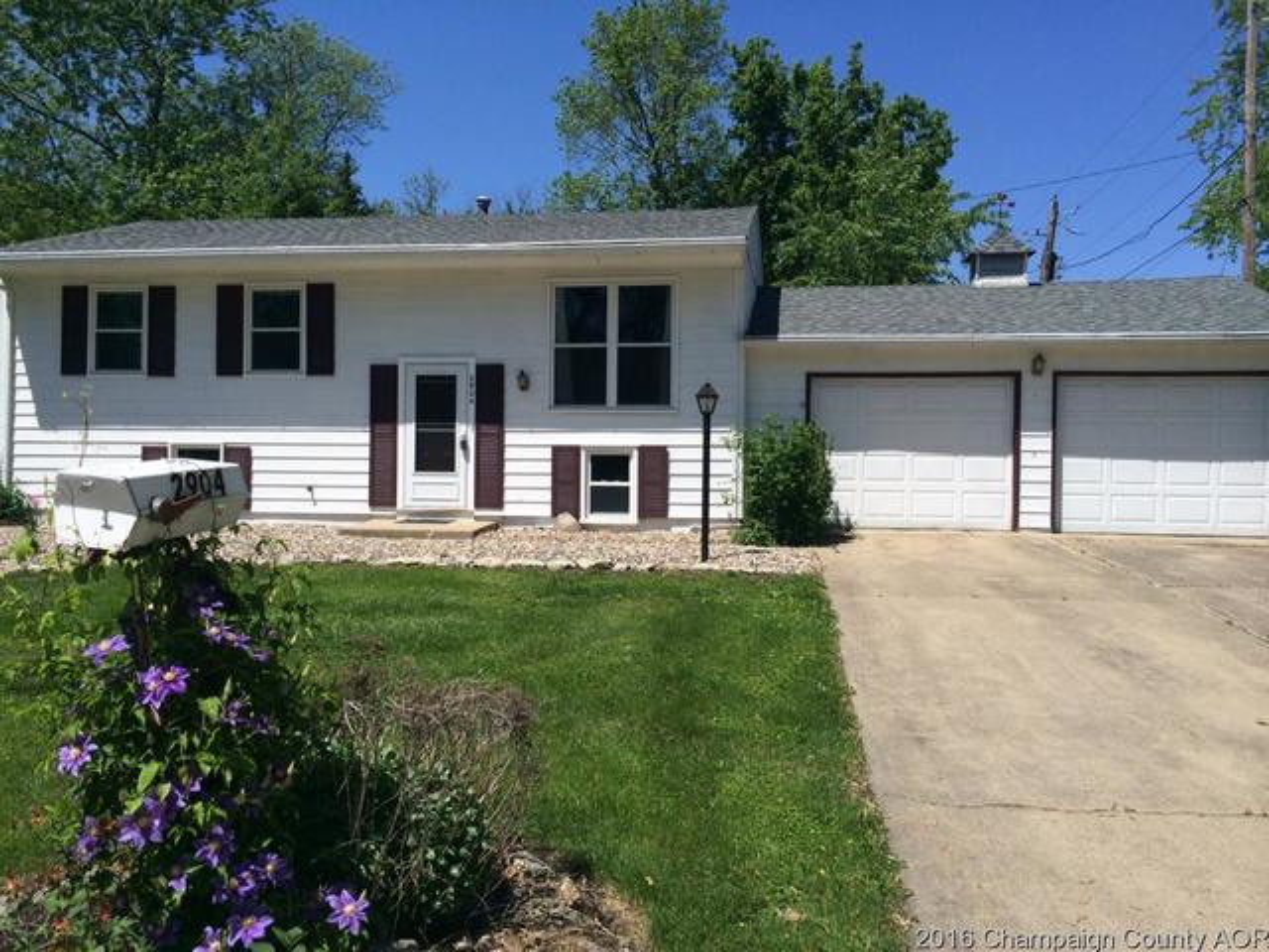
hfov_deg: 60.0
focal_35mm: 30
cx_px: 634
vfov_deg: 46.8
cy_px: 476
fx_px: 1100
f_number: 2.2
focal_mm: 4.12
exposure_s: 1/2933
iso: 32
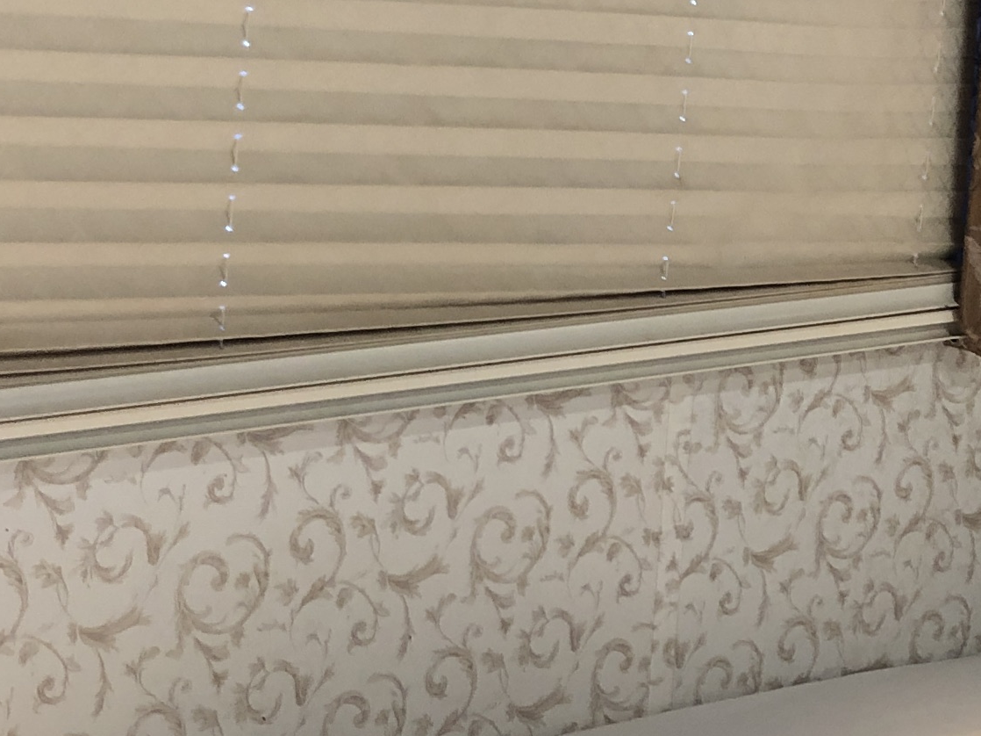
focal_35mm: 101
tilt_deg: -9.9
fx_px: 2862
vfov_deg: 14.6
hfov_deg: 18.9
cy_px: 281
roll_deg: -3.5
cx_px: 988
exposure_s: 1/15
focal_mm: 3.99
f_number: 1.8
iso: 40
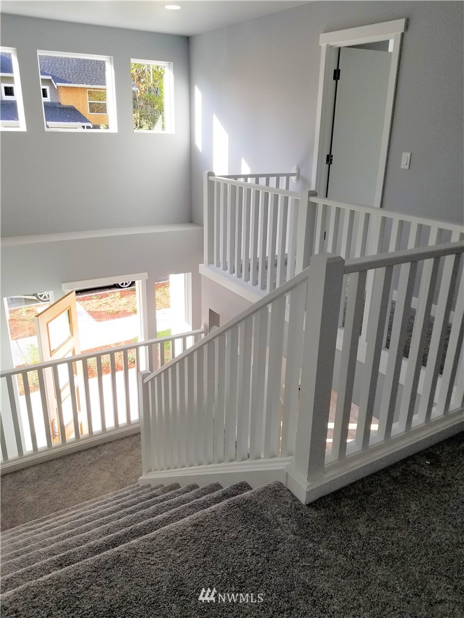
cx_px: 232
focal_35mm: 26
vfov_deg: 67.3
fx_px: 465
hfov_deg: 53.1
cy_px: 309
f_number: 1.7
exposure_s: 1/192
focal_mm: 4.25
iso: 50
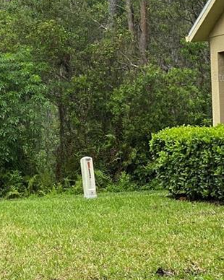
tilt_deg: +2.8
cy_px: 76
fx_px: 1302
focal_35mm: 157
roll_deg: +1.1
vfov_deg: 12.3
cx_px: -61
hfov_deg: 9.7
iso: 32
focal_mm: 6
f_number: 2
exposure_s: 1/122
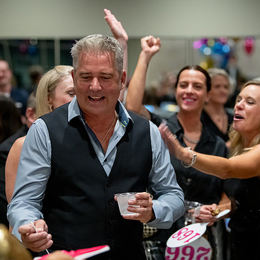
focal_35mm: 118
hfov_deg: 14.8
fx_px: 1003
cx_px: 167
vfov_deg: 14.8
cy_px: 124
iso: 6400
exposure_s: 1/160
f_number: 2.8
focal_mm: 86
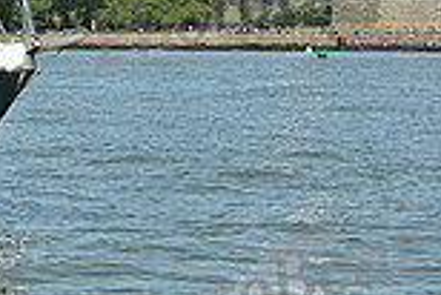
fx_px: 3237
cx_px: -54
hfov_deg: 7.7
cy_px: -116
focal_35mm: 264
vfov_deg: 5.2
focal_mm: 70
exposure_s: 1/1000
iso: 320
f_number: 10
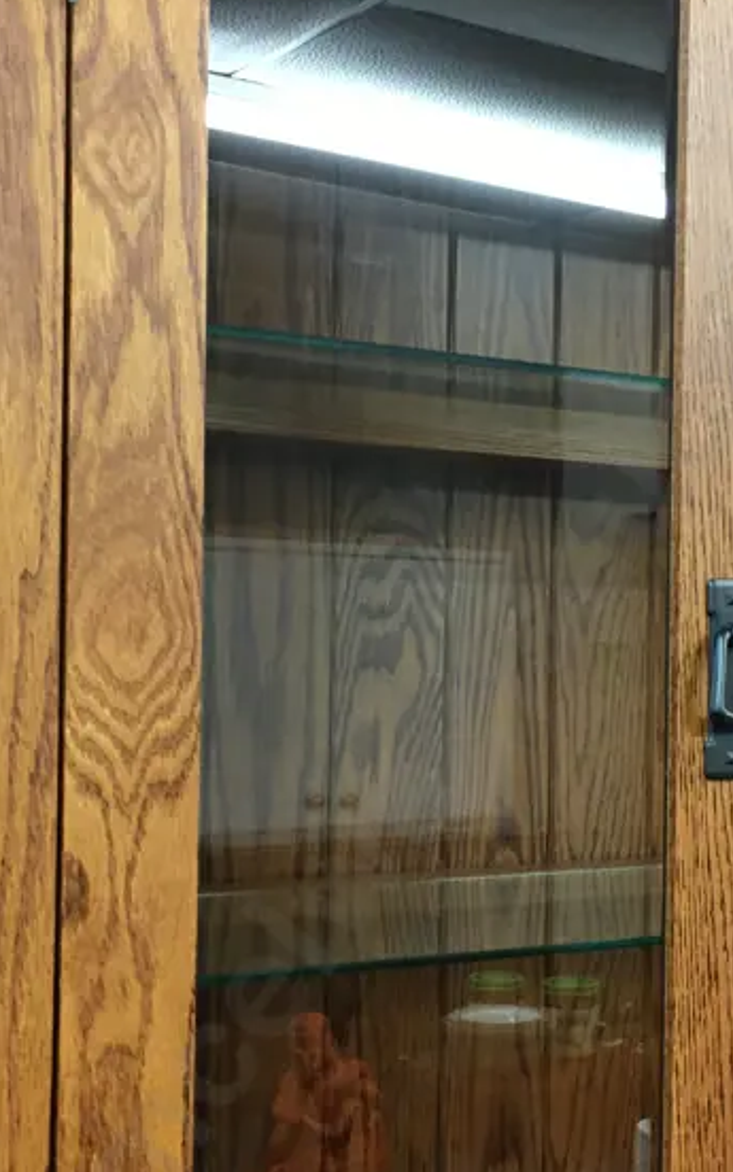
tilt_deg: +3.4
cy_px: 656
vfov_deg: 35.6
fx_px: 1822
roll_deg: -1.9
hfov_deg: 22.6
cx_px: 521
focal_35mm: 57
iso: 64
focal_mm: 4.15
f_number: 2.2
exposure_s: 1/17
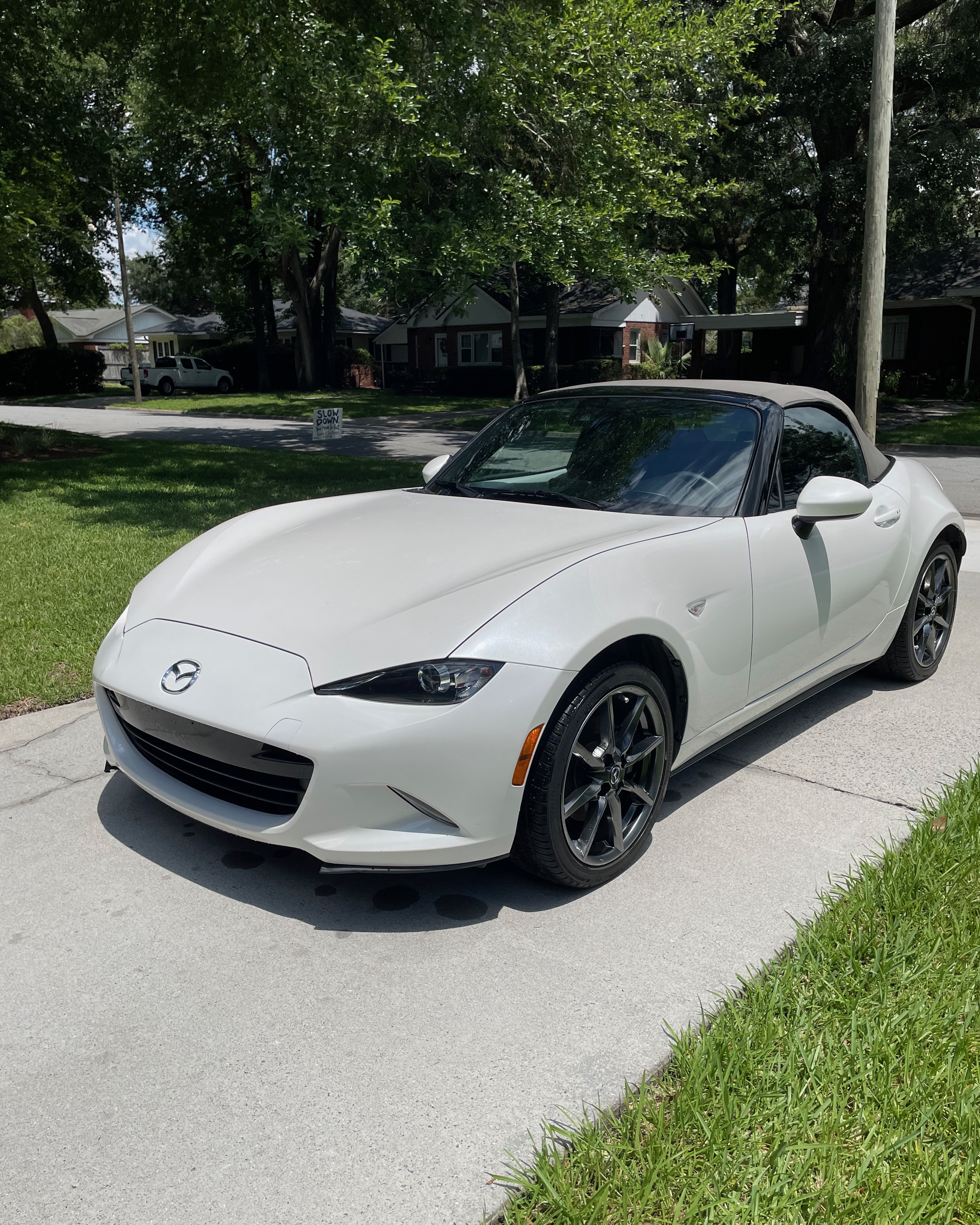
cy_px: 674
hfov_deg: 51.5
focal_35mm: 28
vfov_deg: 62.1
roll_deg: +0.4
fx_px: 1015
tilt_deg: -15.3
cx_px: 493
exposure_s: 1/9091
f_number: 1.6
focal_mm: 4.2
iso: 32
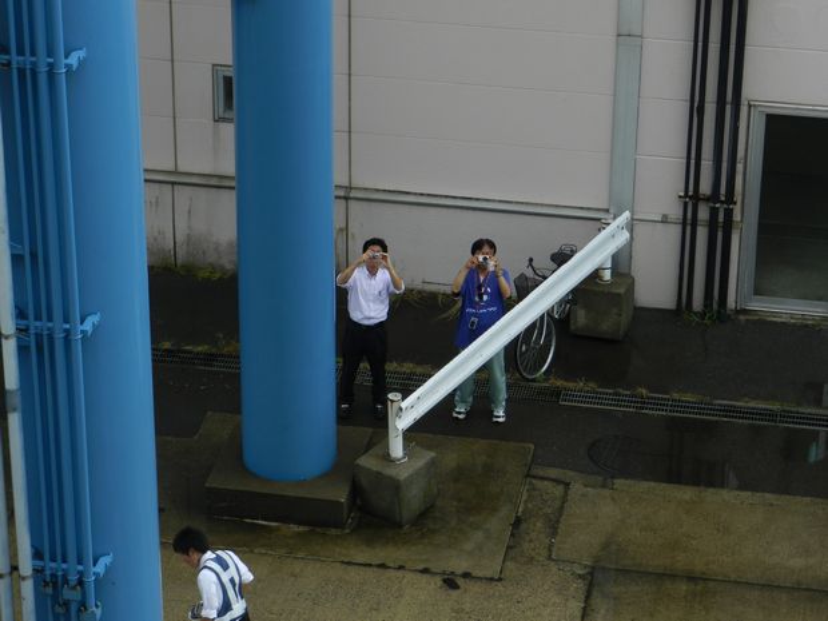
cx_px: 414
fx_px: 2751
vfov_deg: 12.9
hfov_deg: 17.1
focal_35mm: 115
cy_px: 310
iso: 160
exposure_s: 1/500
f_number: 4.8
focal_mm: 20.5
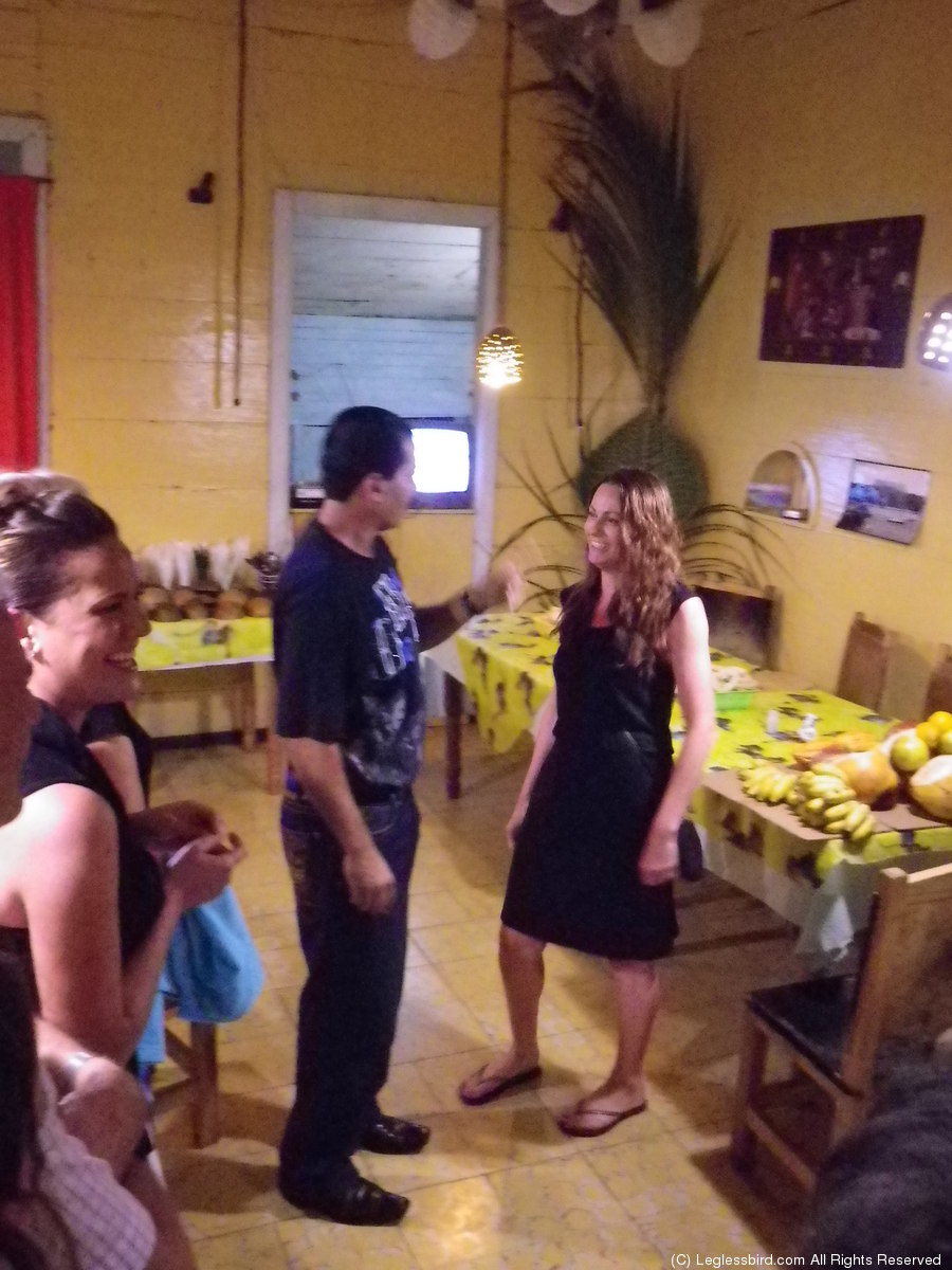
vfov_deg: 54.0
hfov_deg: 41.8
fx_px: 1247
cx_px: 476
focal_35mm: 34
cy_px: 635
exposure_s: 1/6
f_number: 3.5
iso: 800
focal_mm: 6.1
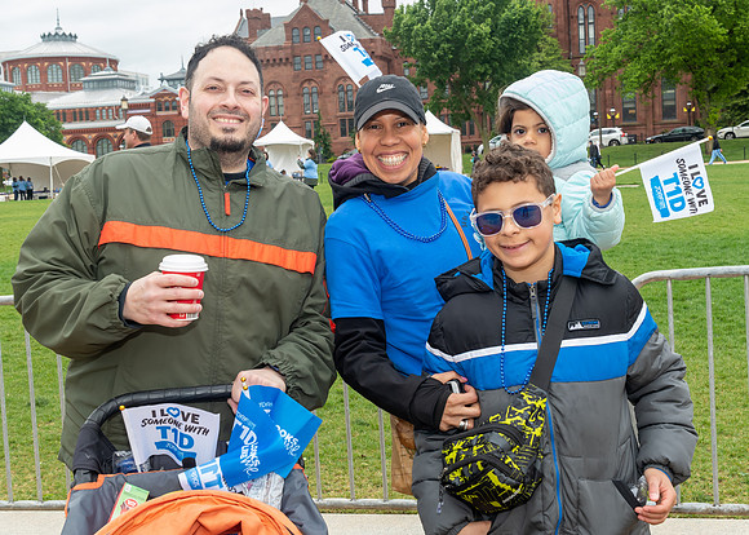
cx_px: 391
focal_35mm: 50
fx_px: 1057
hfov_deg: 39.0
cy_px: 233
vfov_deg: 28.4
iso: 320
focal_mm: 28
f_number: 7.1
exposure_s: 1/250
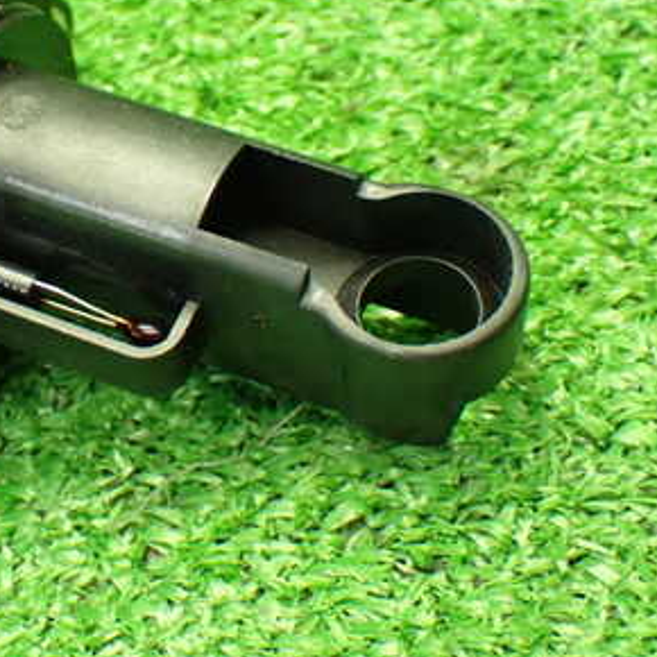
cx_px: 68
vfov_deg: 20.1
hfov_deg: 19.8
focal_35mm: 86
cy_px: 222
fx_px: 1847
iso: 1000
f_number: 3.1
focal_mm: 8.4
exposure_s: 1/50
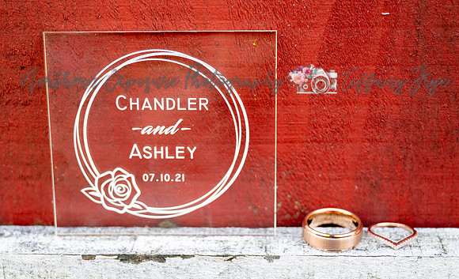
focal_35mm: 65
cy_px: 139
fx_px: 813
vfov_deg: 19.5
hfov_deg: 31.5
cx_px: 223
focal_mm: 58
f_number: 4
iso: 400
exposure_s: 1/250
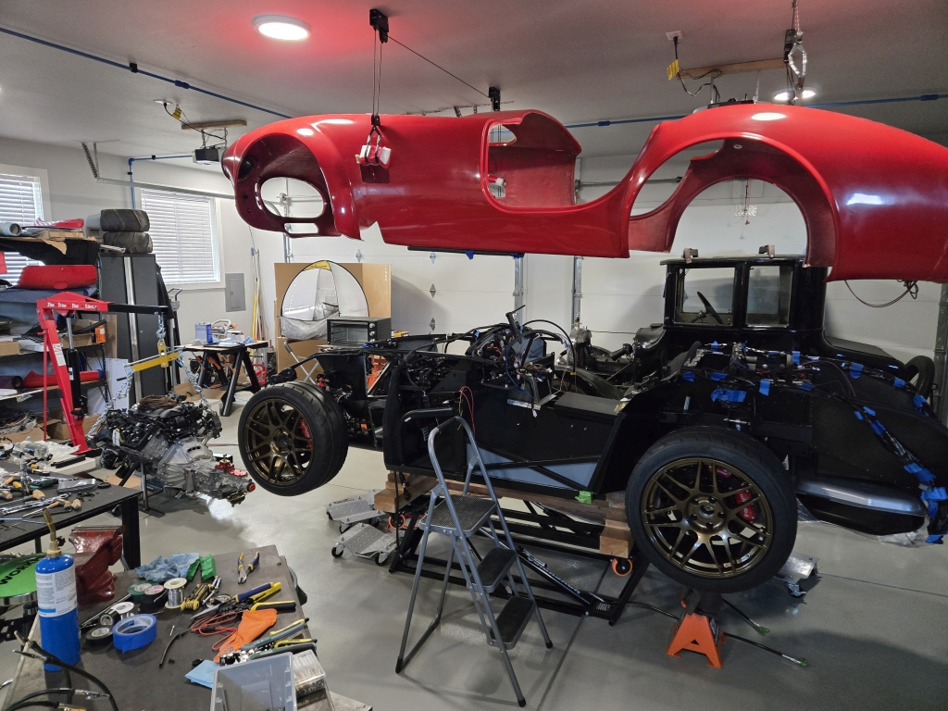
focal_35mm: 23
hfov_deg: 73.9
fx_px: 630
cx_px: 474
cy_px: 356
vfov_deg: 58.9
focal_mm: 5.4
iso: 1000
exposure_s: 1/120
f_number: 1.8
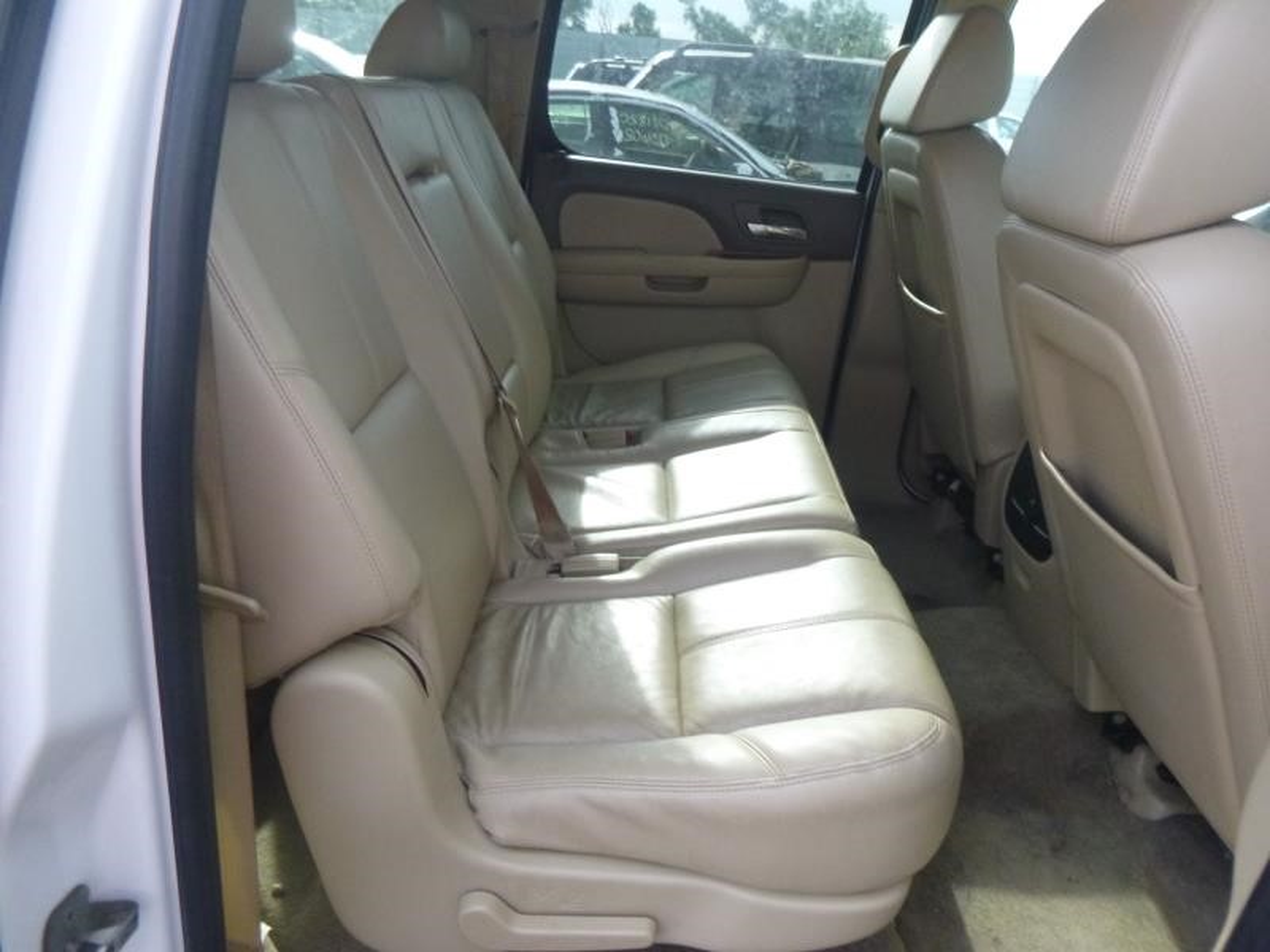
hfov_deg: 69.4
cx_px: 635
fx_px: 917
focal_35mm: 25
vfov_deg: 54.9
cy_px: 476
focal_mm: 4.5
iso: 400
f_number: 3.9
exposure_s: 1/125
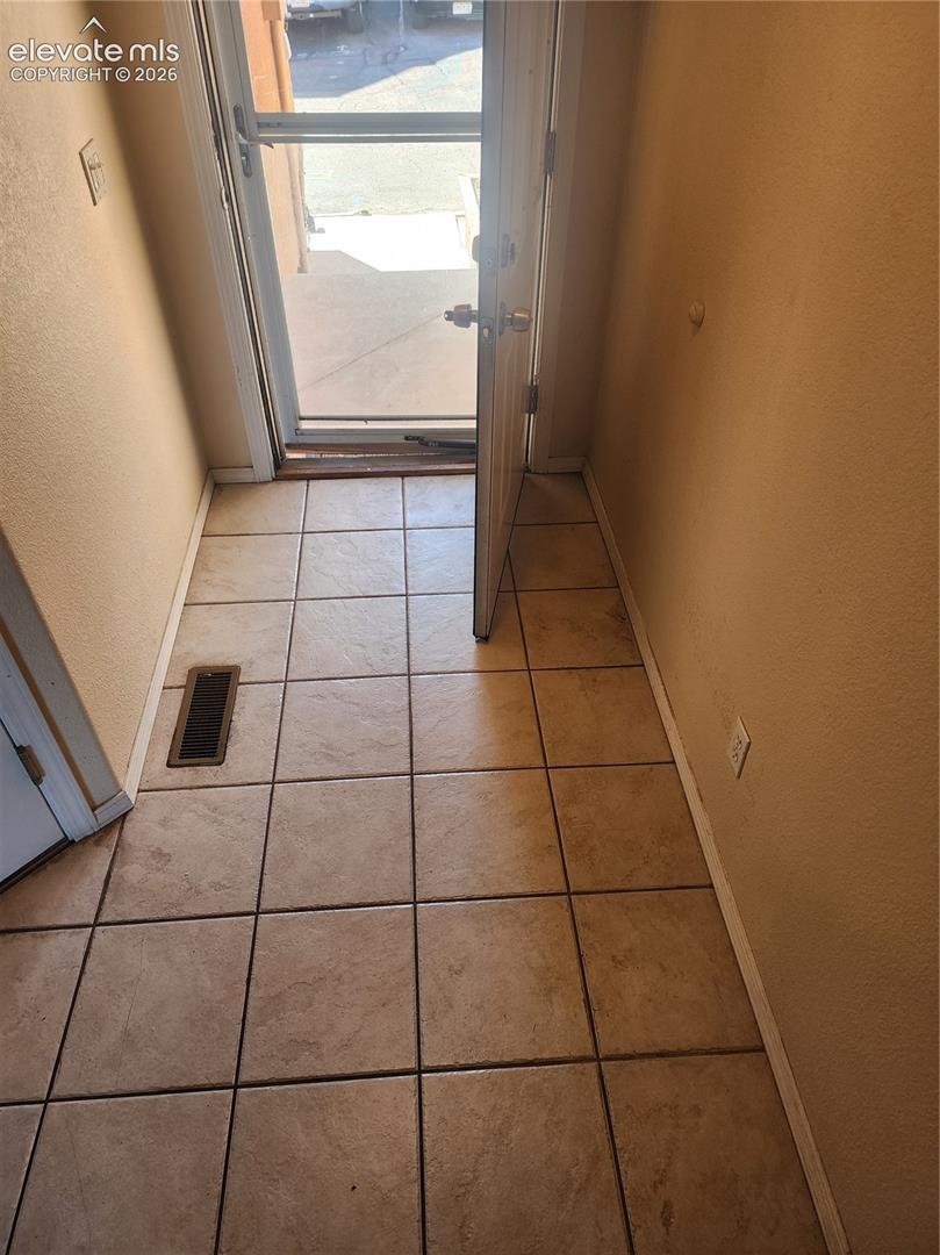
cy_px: 628
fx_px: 833
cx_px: 470
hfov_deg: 58.8
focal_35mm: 23
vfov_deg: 73.9
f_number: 1.8
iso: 125
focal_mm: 6.4
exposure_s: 1/120
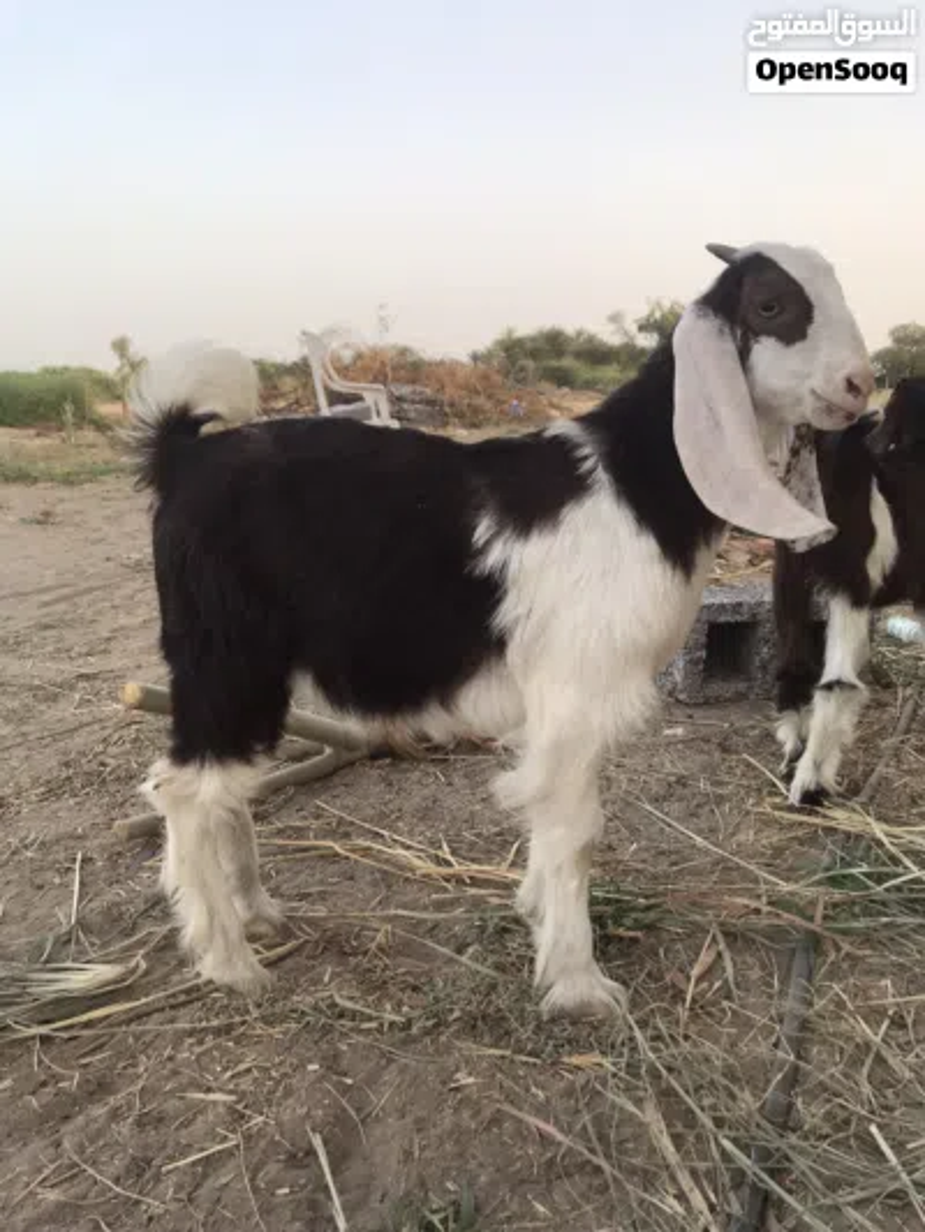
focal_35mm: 28
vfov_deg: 63.4
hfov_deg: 49.8
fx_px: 997
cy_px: 616
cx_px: 462
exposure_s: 1/219
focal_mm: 3.99
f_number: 1.8
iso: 20
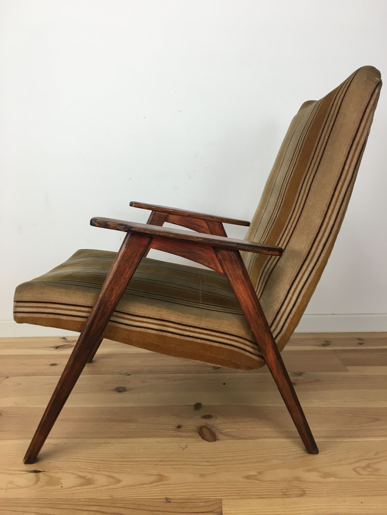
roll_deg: +1.6
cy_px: 258
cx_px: 194
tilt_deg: -11.3
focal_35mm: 29
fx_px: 432
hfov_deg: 48.2
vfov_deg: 61.7
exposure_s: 1/33
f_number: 2.2
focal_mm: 4.15
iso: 25
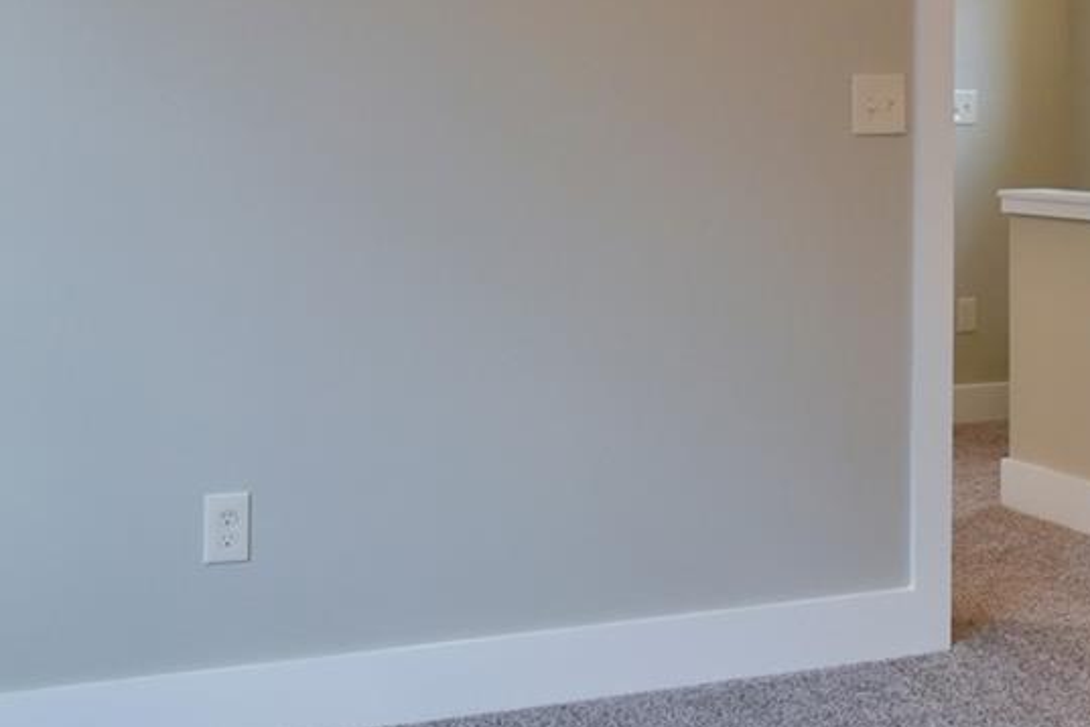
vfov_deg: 21.9
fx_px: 1847
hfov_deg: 32.7
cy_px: 112
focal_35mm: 61
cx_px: 696
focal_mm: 16
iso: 1600
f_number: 5.6
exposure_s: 1/125
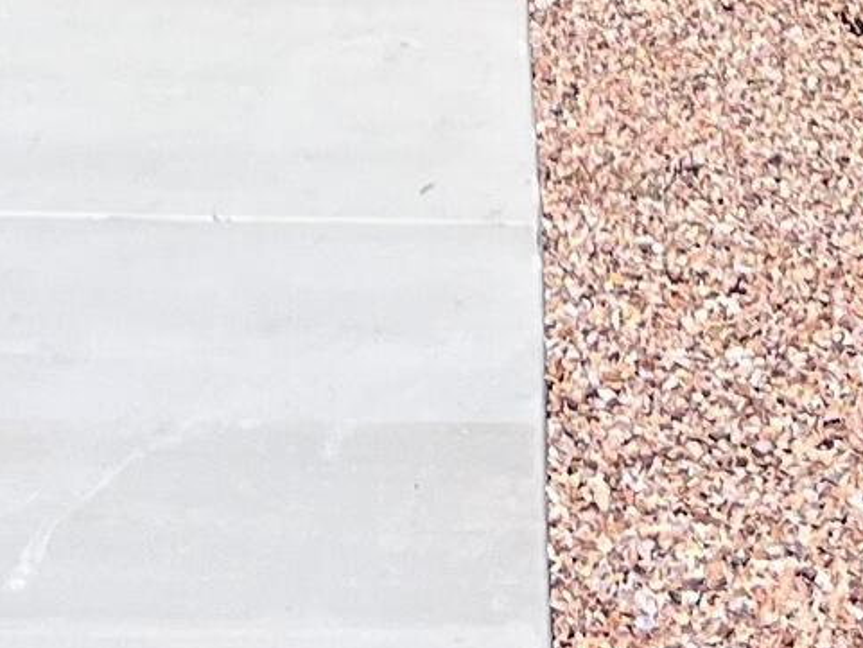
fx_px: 4040
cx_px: 192
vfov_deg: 7.8
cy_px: -1355
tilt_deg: +13.4
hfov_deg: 12.2
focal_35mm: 162
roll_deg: -0.9
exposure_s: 1/6579
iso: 50
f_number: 1.5
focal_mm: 5.7
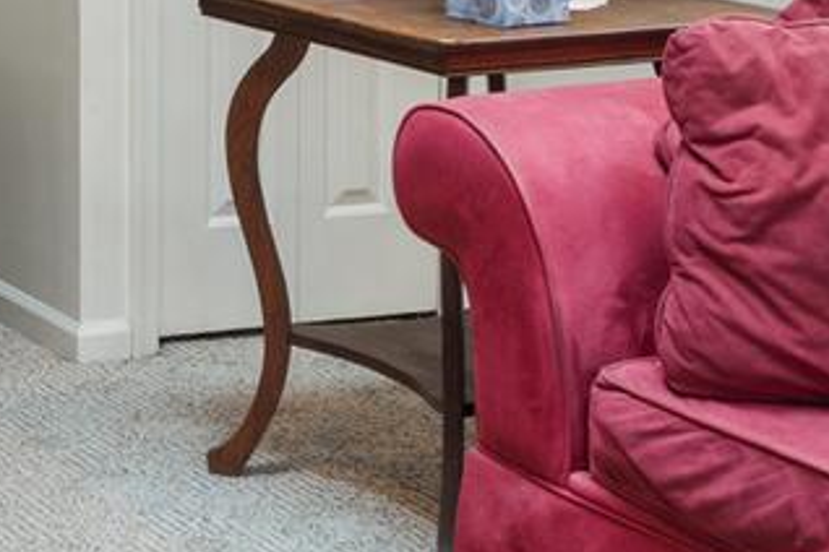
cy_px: -311
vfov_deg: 12.5
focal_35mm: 103
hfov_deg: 17.6
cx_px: -459
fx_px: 2372
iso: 400
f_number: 8
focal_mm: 16
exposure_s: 1/2
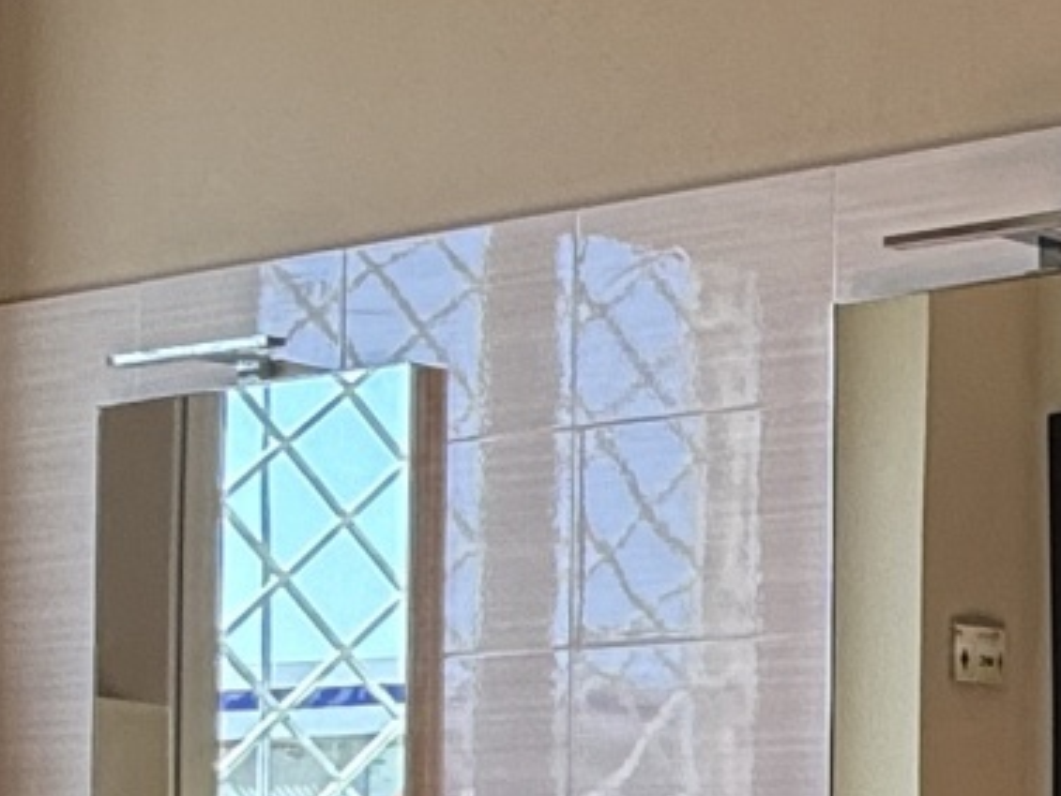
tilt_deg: +1.1
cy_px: 852
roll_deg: -0.3
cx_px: 1745
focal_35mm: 95
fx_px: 2913
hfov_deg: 17.7
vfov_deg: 15.2
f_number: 2.2
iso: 64
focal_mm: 2.22
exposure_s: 1/143
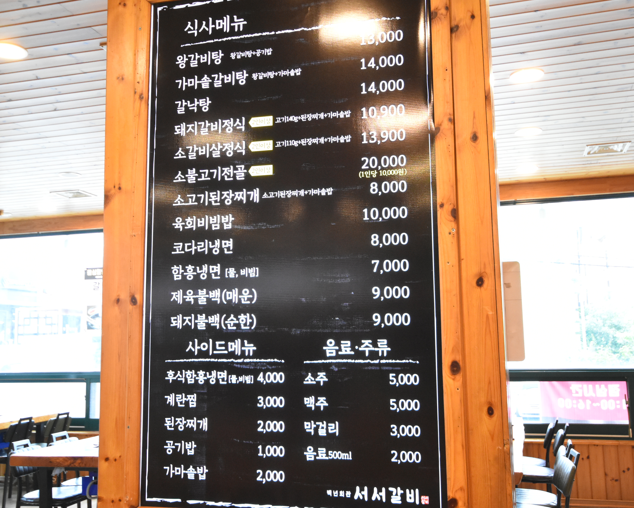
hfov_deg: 45.8
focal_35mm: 40
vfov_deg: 37.3
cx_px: 306
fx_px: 751
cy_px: 239
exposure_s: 1/50
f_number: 5.6
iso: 3200
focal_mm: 20
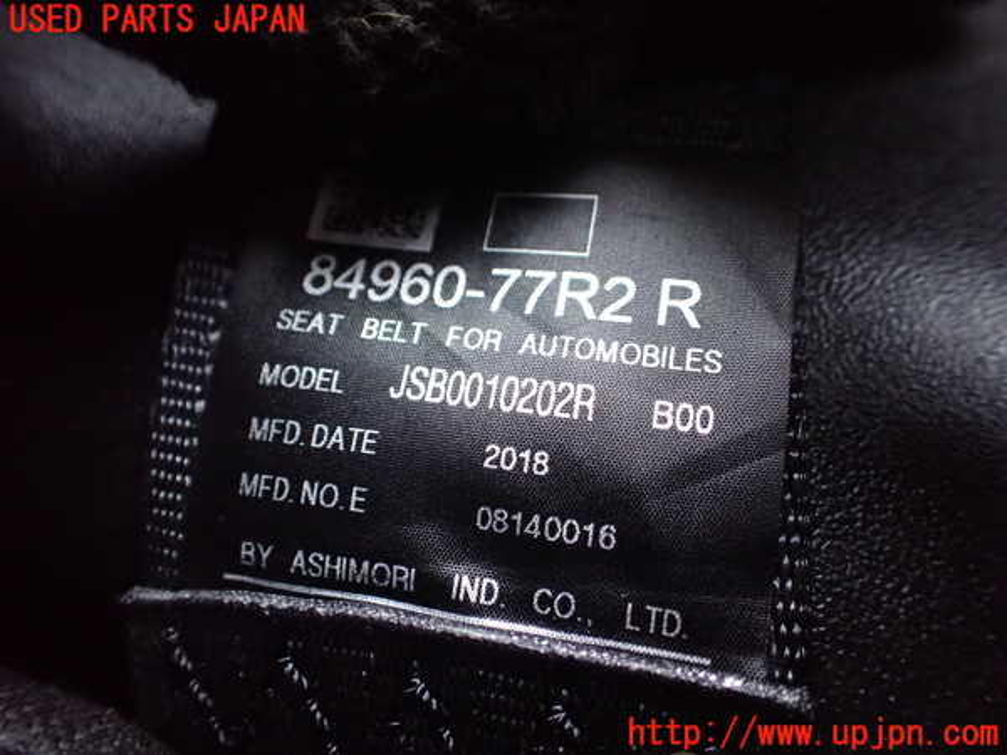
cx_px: 504
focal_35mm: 30
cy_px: 378
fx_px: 873
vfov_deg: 46.8
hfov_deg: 60.0
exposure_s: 1/30
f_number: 2.3
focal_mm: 5.4
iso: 1250
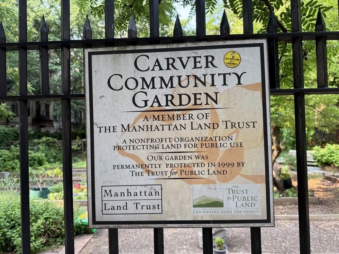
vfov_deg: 56.8
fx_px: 235
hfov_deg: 71.6
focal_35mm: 24
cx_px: 170
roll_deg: +0.4
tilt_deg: +1.1
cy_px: 127
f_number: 1.78
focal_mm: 6.76
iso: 64
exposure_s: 1/169
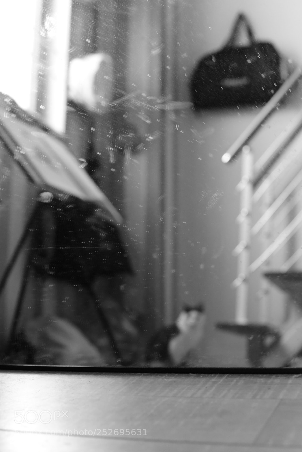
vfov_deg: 38.9
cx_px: 151
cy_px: 224
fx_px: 641
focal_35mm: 51
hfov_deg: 26.5
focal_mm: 50
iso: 10000
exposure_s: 1/60
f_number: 5.6
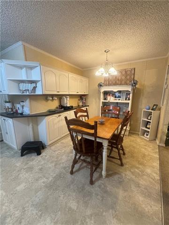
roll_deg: +0.4
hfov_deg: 85.7
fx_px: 91
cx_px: 84
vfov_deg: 102.1
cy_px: 112
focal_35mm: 14
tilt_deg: -11.5
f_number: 2.2
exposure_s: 1/60
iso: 400
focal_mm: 2.22
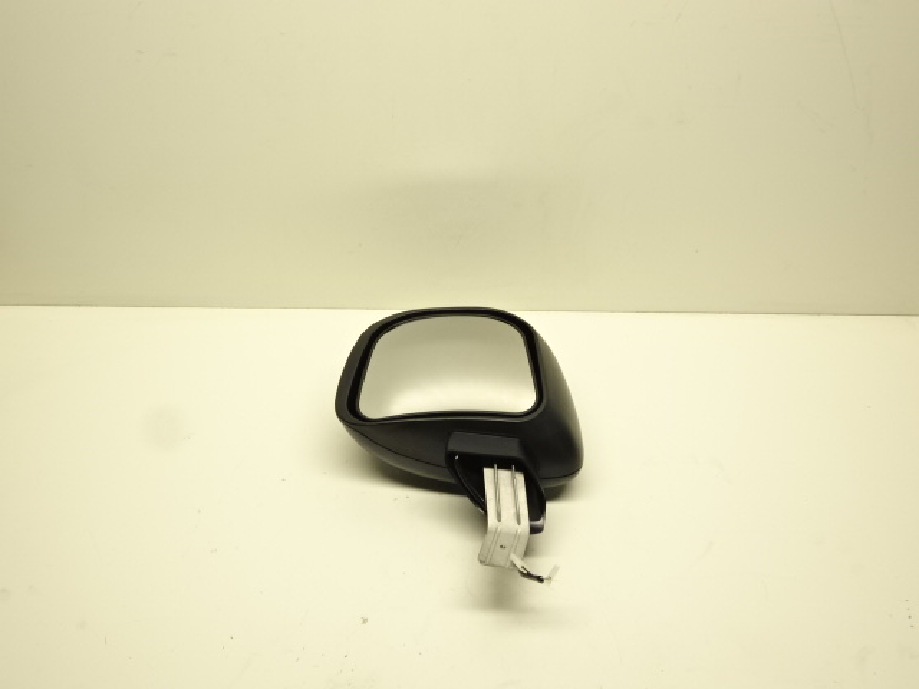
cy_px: 344
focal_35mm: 46
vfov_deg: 31.5
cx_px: 460
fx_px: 1221
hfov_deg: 41.2
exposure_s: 1/50
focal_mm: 7.87
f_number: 4.5
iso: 125
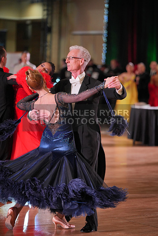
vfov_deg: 14.4
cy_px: 118
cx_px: 79
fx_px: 934
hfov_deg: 9.7
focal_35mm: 142
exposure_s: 1/500
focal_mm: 142
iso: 1600
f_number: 2.8
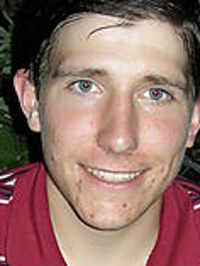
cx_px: 78
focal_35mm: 134
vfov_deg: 14.3
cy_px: 305
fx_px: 1031
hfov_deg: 11.1
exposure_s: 1/60
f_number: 2.7
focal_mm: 7.5
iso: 64
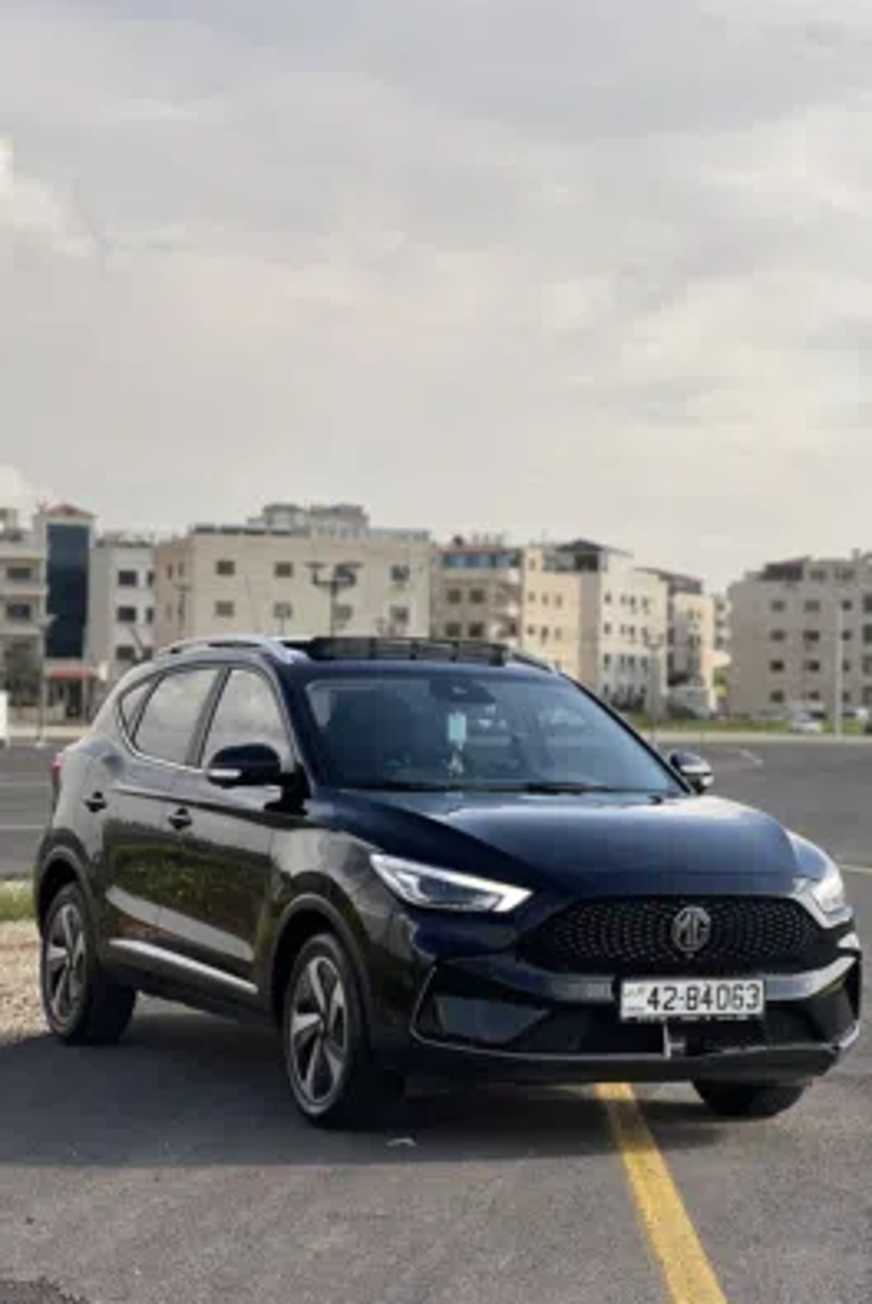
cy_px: 654
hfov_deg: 16.9
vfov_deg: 25.0
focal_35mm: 81
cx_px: 482
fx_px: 2938
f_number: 2.8
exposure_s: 1/919
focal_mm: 9
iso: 32
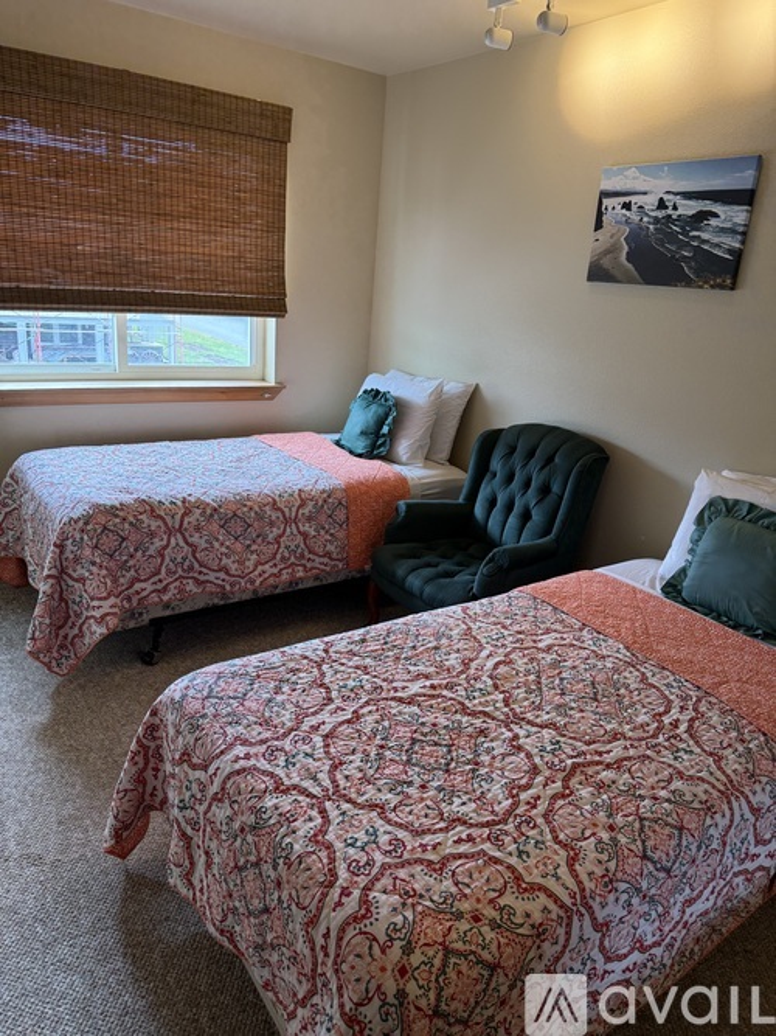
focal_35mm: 24
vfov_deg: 71.6
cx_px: 388
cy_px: 518
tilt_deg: -16.7
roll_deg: -4.7
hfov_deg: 56.8
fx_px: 718
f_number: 1.78
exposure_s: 1/170
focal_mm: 6.76
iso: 200
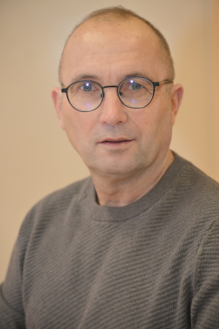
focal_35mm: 98
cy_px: 164
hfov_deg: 14.0
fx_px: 894
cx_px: 110
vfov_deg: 20.8
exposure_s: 1/60
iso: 450
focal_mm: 98
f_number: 4
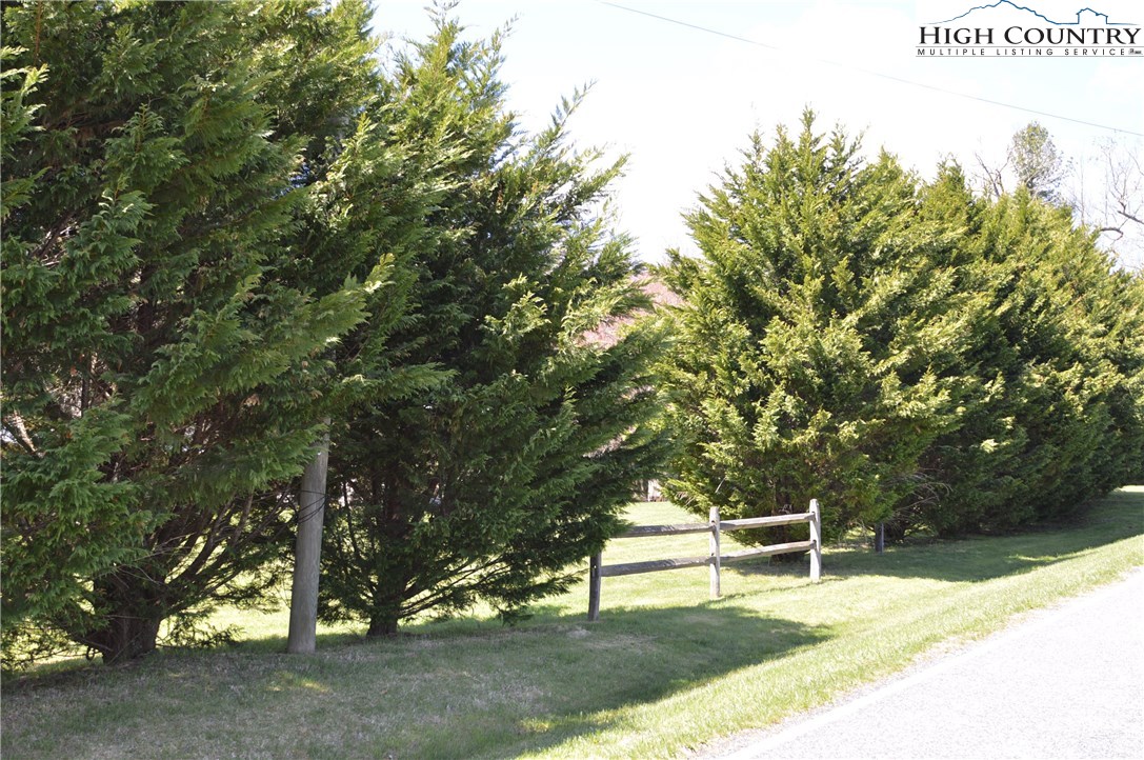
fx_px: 1190
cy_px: 380
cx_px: 572
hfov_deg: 51.3
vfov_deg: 35.4
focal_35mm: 38
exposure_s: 1/125
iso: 100
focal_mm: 25
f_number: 4
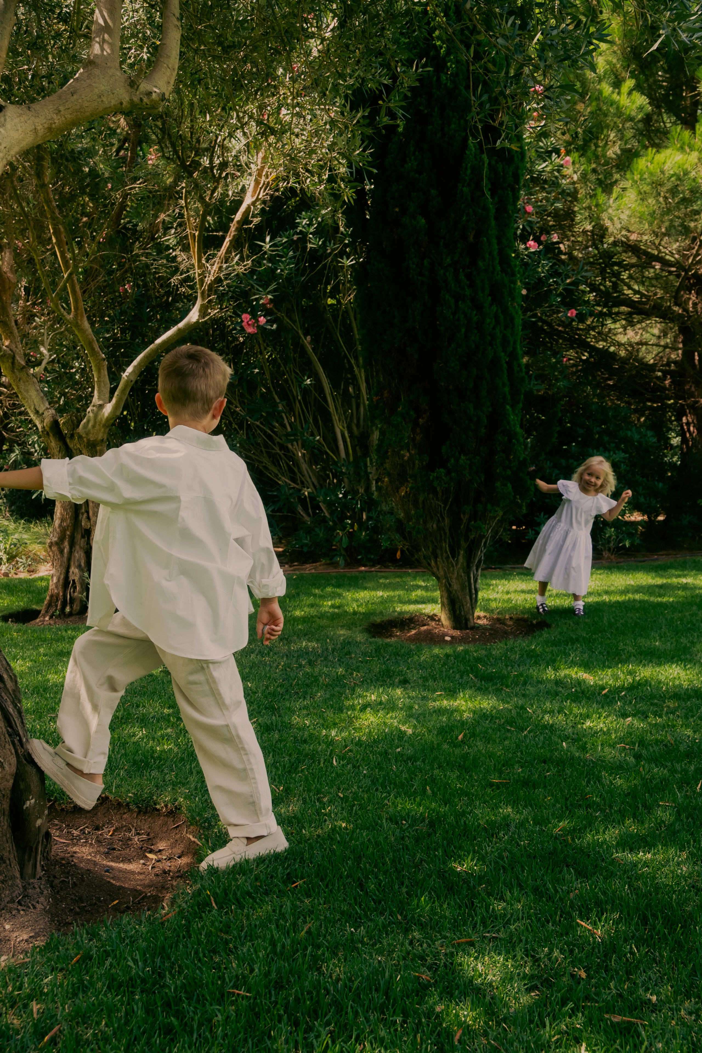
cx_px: 351
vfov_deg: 57.2
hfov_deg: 40.0
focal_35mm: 33
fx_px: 965
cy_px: 526
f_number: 4.5
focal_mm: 22
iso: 200
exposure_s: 1/200
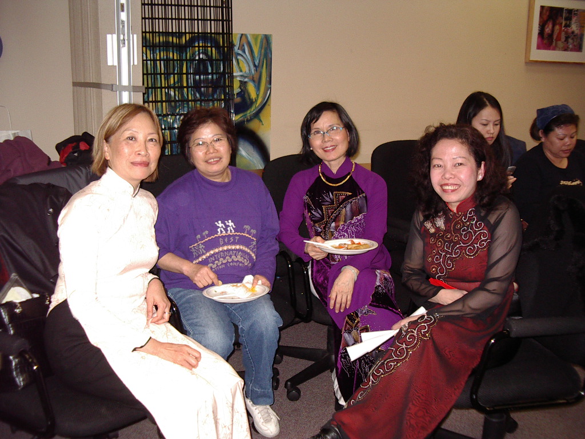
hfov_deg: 49.0
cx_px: 292
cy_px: 220
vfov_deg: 37.7
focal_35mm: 38
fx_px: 642
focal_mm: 5.8
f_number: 2.6
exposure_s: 1/60
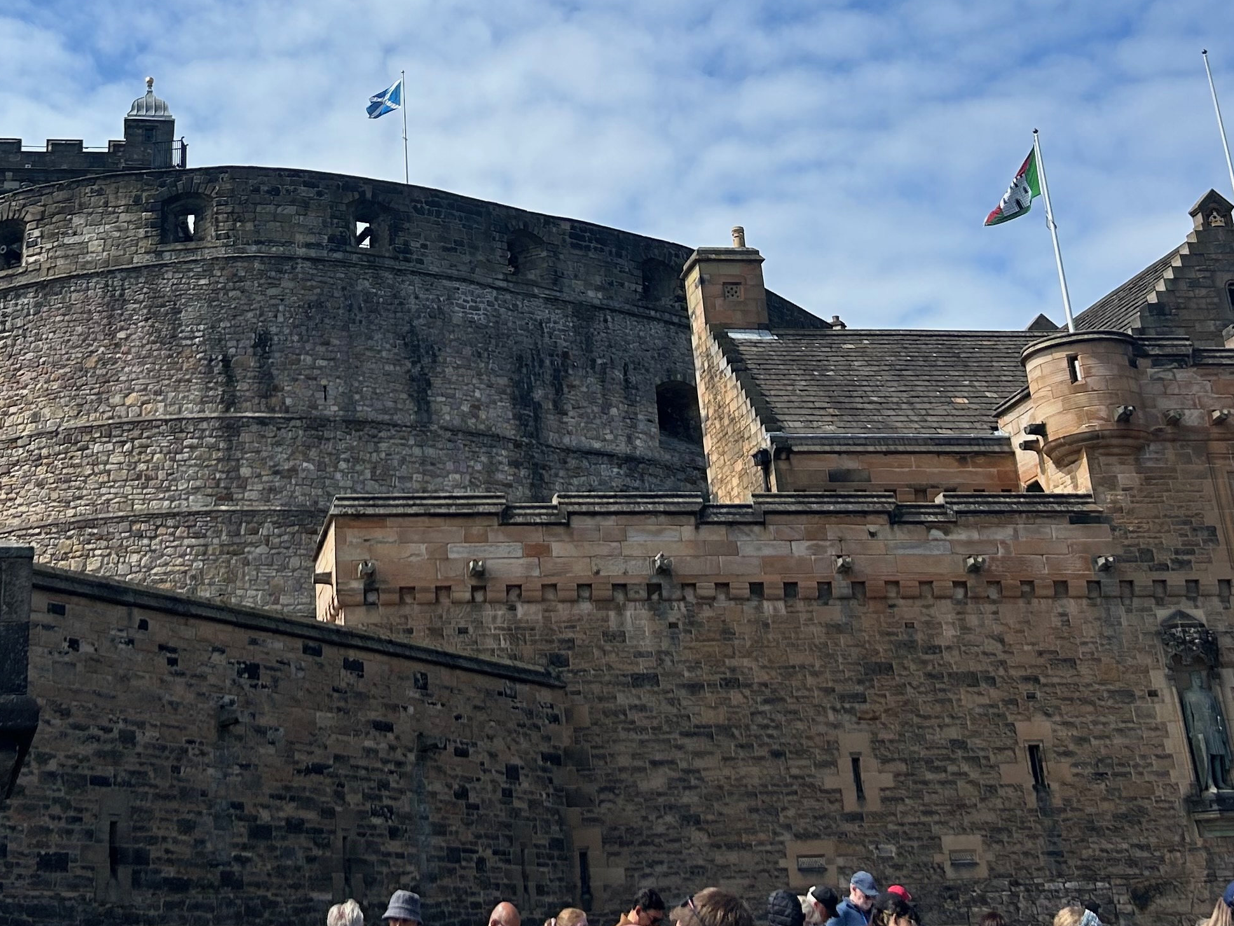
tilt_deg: +24.8
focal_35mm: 54
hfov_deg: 35.1
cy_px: 121
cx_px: 390
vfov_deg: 26.3
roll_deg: +2.6
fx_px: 1925
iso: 50
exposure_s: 1/5882
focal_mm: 5.7
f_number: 1.5
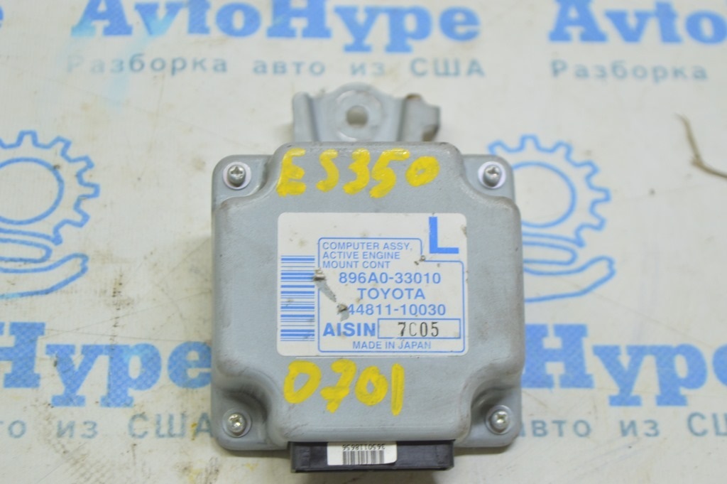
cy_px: 242
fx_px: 1665
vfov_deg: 16.5
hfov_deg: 24.6
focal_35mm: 82
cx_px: 364
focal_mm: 55
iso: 400
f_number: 5.6
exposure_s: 1/20
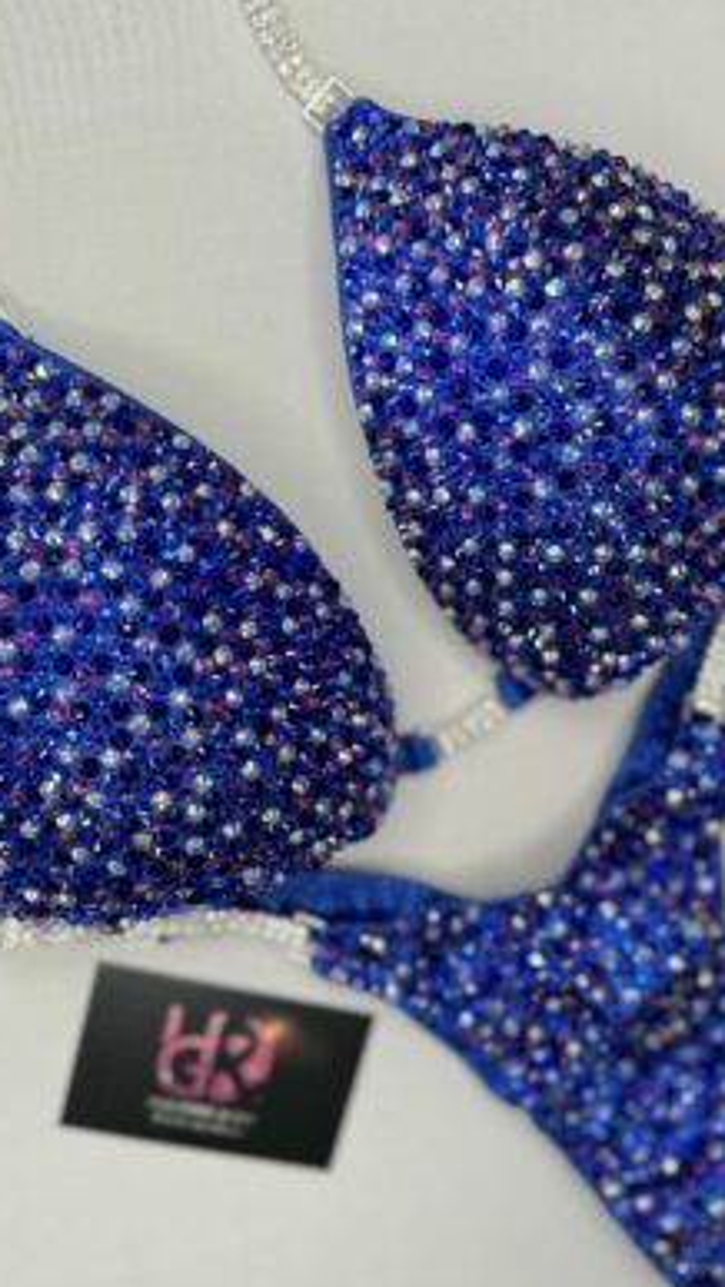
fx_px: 922
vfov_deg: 69.8
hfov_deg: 42.9
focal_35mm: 27
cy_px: 658
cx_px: 376
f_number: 1.78
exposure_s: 1/306
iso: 80
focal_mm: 6.76
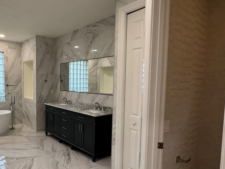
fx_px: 162
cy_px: 92
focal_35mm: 25
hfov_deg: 64.9
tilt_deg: -4.4
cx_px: 54
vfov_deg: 54.8
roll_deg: -0.7
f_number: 2.2
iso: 160
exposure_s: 1/120
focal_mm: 2.22
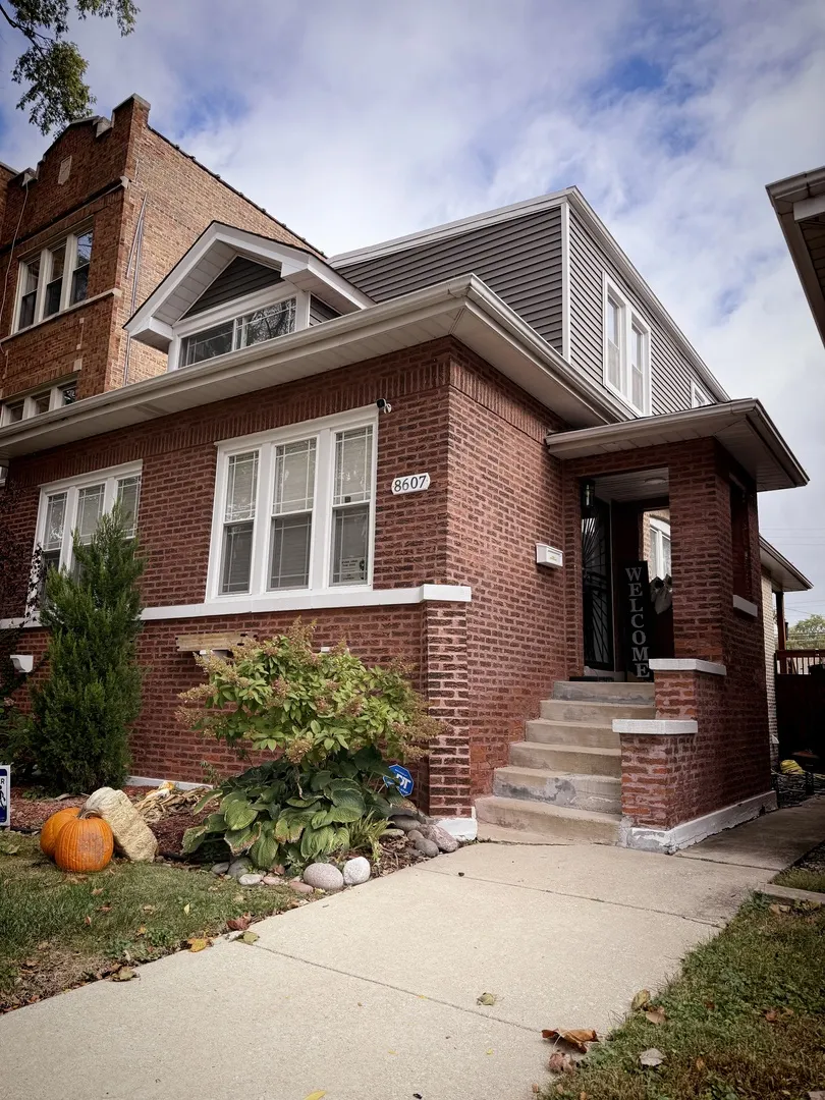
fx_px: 763
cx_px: 412
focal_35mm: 24
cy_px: 550
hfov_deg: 56.8
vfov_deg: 71.6
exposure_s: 1/2703
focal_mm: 6.76
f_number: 1.78
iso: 100
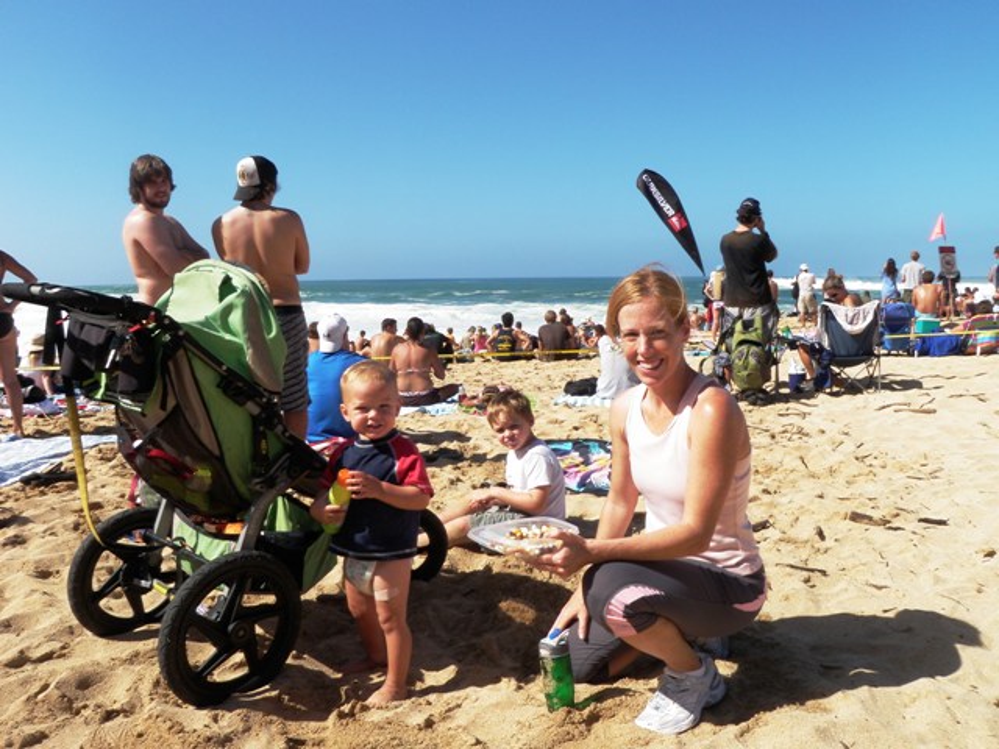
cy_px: 374
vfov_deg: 49.7
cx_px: 500
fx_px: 808
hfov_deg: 63.4
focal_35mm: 28
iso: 50
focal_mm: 5
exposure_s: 1/200
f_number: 5
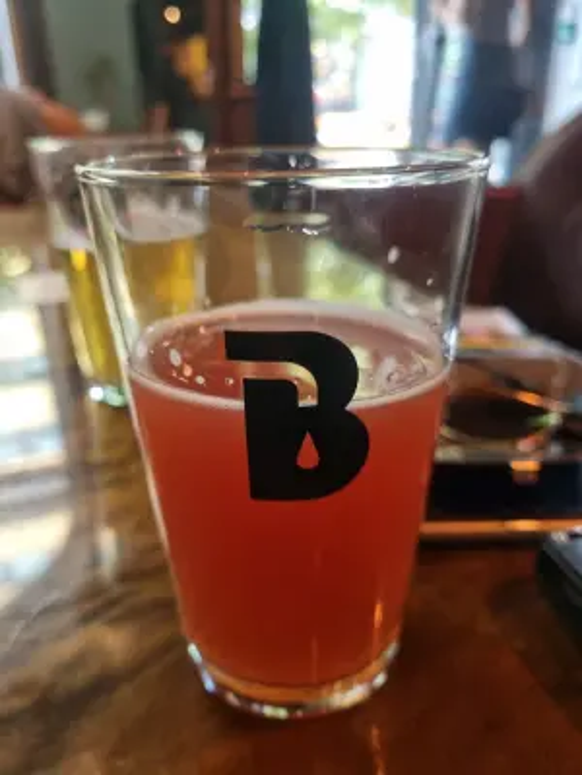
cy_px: 388
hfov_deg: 53.1
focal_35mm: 26
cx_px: 291
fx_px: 583
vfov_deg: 67.3
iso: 320
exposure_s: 1/50
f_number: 1.8
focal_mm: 5.4
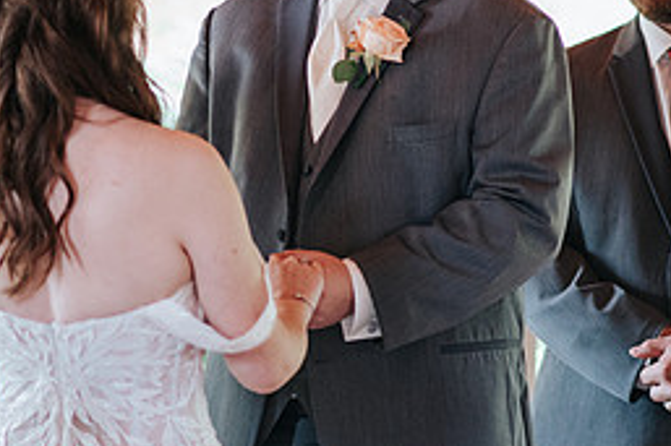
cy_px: 155
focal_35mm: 288
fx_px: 5364
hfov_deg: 7.2
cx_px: 201
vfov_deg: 4.8
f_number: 2.8
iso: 800
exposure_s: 1/250
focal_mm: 85
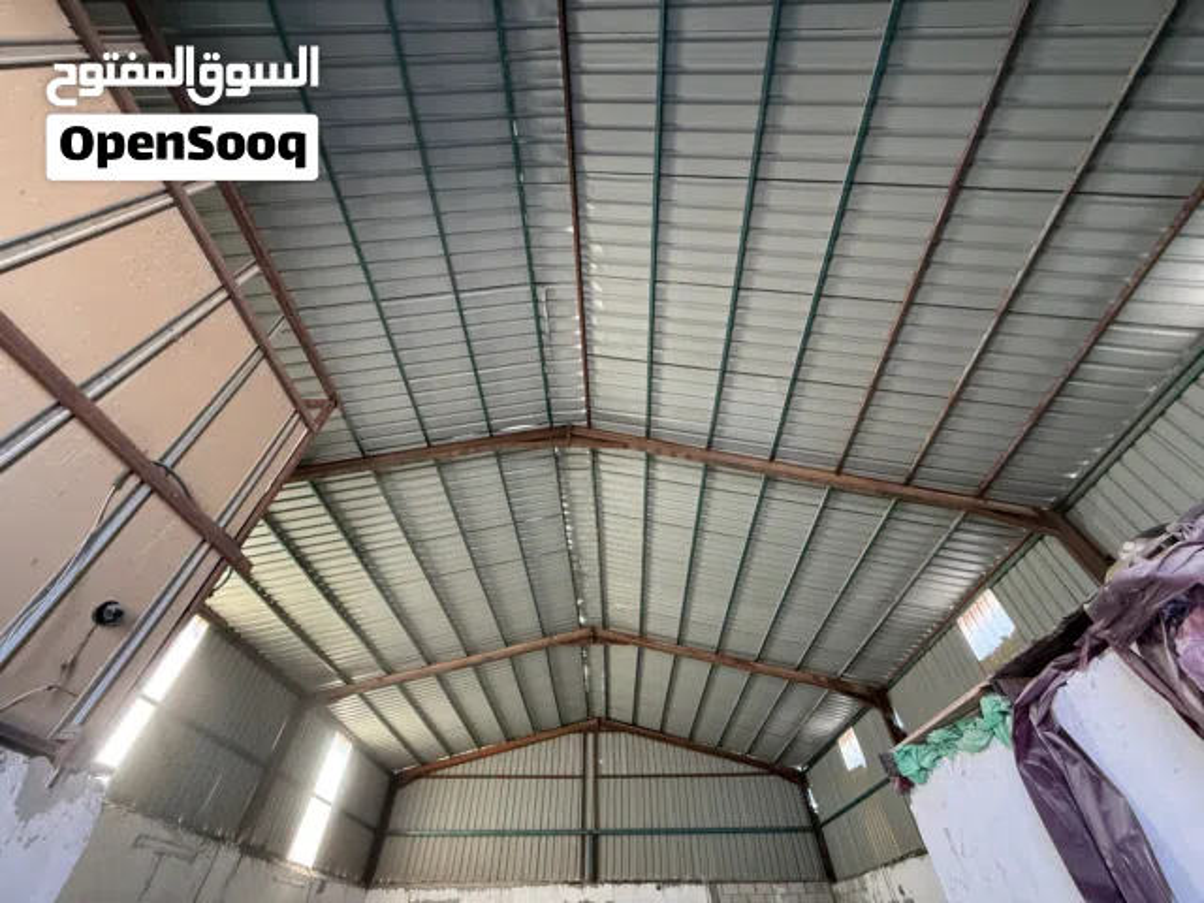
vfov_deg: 85.7
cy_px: 452
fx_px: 487
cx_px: 602
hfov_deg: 102.1
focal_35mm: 14
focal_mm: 2.22
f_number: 2.2
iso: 320
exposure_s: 1/91
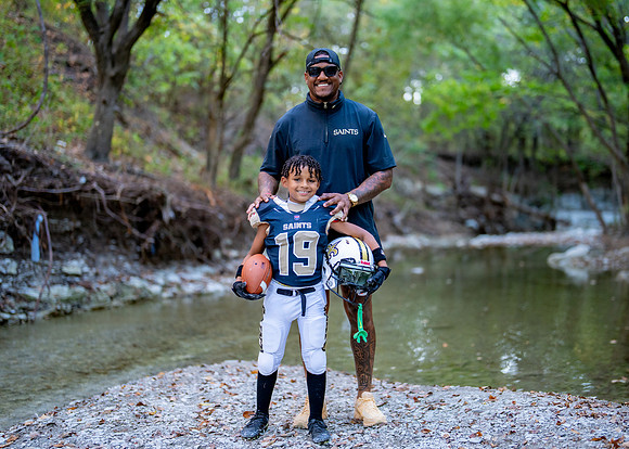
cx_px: 330
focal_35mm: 56
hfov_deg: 35.0
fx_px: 998
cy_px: 216
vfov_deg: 25.4
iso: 500
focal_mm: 50
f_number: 1.2
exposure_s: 1/320
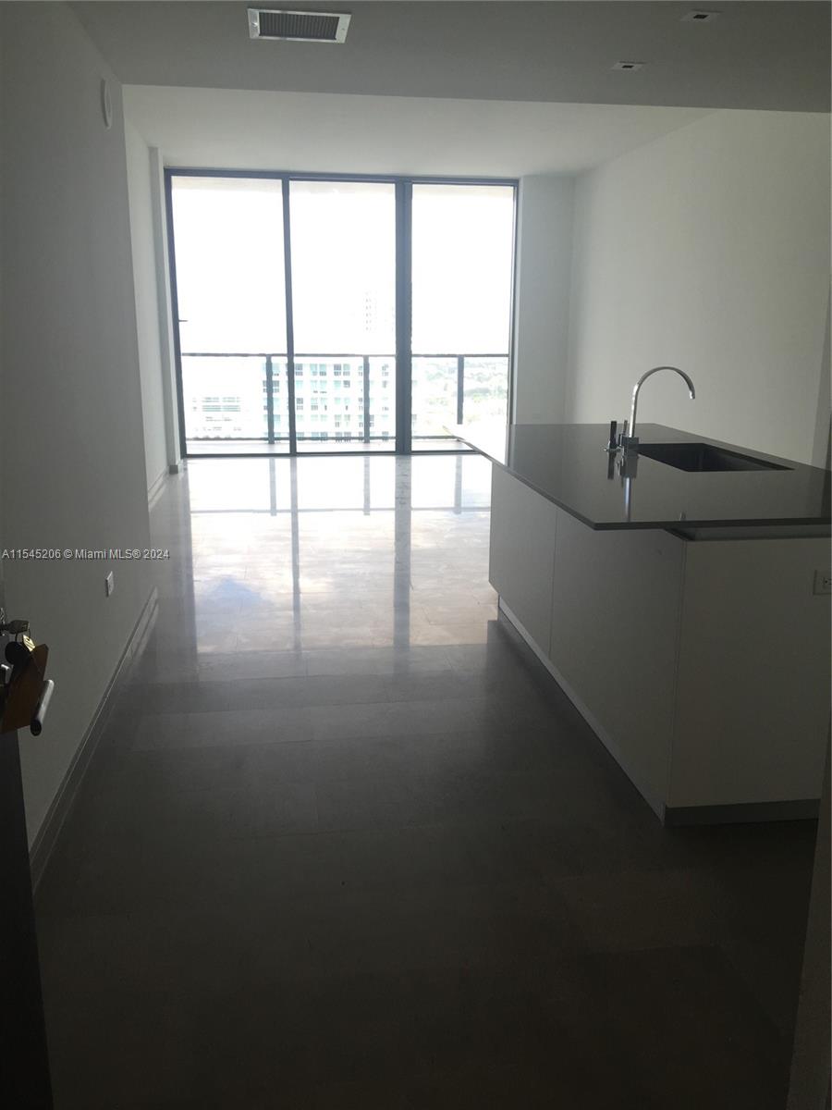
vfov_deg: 61.7
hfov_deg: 48.2
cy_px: 555
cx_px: 416
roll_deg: -0.8
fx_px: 929
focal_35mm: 29
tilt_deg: -11.7
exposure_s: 1/120
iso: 40
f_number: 2.2
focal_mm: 4.15
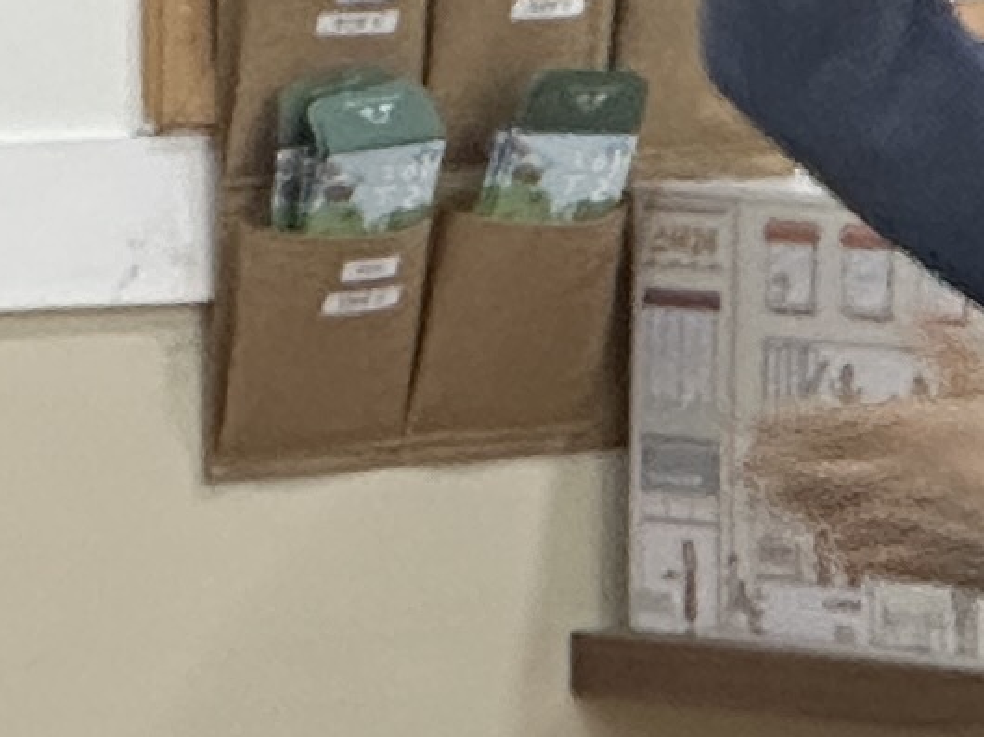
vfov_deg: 2.5
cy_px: 559
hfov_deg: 3.3
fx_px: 16650
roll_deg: -0.4
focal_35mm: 586
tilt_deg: -4.2
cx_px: -1597
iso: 200
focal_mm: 9
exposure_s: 1/60
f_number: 2.8
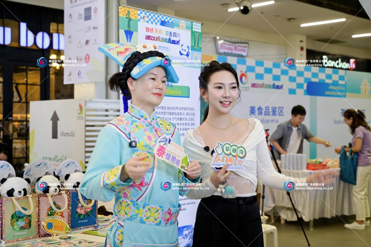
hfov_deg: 39.6
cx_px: 186
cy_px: 124
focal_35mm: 50
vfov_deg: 27.0
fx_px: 515
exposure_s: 1/80
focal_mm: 50
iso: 320
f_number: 4
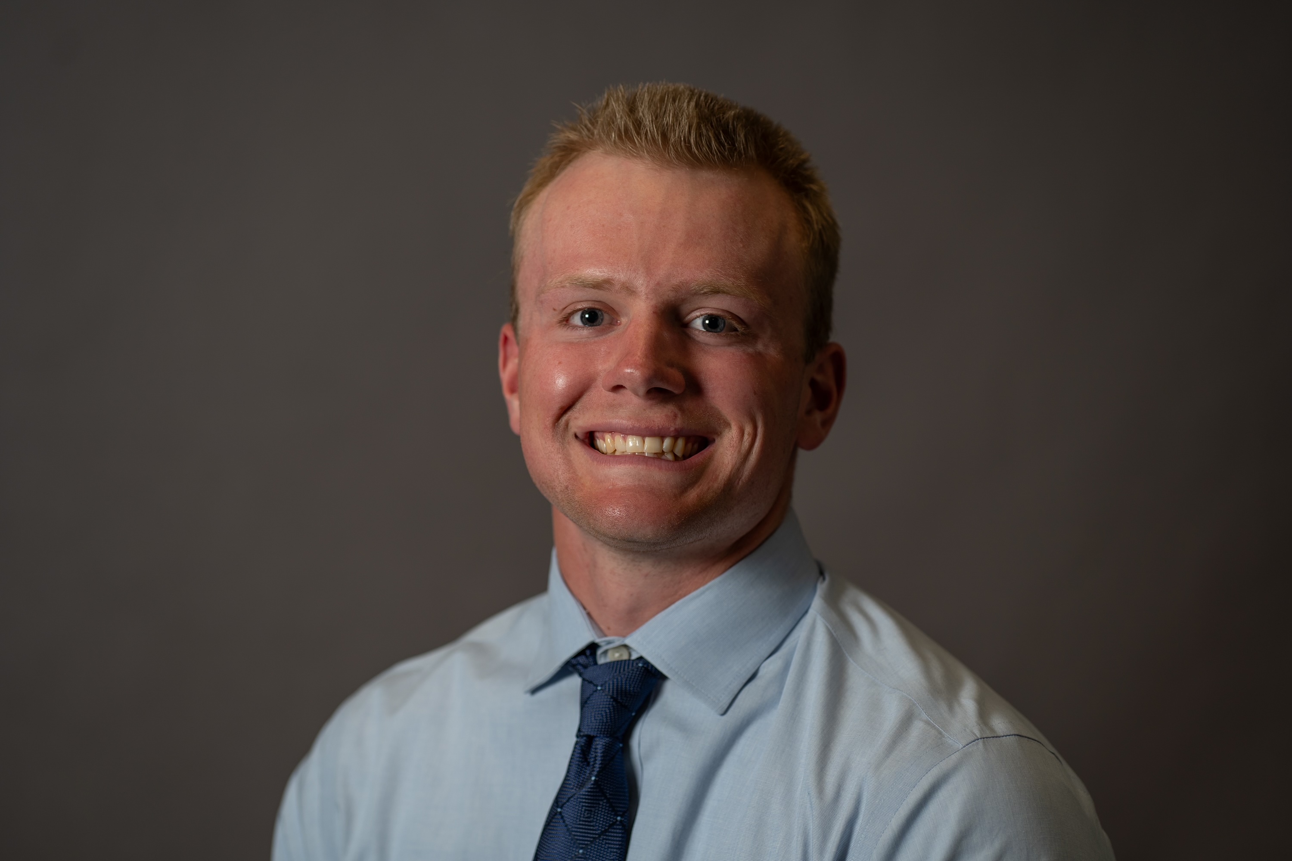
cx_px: 646
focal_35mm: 85
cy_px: 430
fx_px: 3050
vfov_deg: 16.1
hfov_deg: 23.9
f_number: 2.8
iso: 100
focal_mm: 85
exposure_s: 1/200
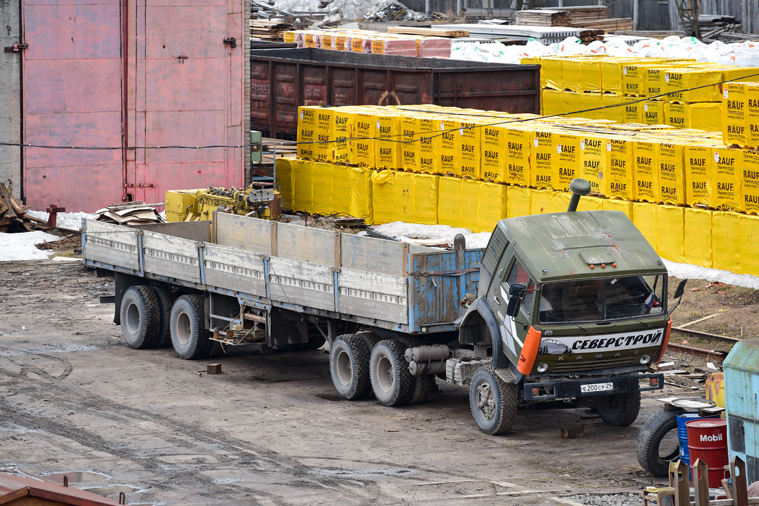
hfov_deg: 10.5
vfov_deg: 7.0
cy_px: 253
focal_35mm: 195
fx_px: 4111
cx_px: 380
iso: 250
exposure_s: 1/320
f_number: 6.3
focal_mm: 195
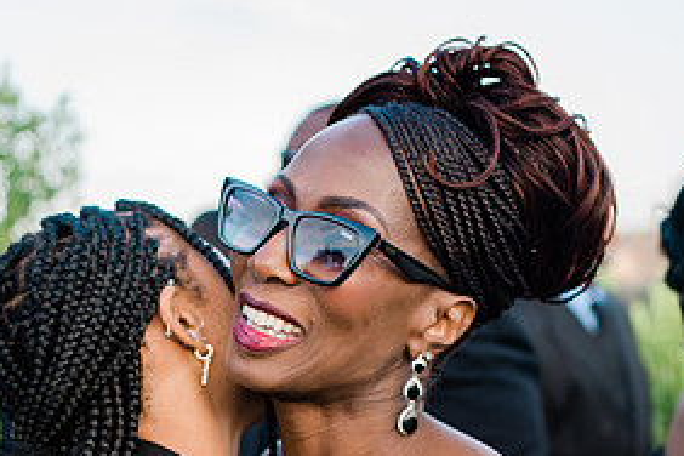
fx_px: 1368
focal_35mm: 72
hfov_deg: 28.0
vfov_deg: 18.7
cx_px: 257
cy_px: 387
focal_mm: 35
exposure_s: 1/200
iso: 200
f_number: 2.2
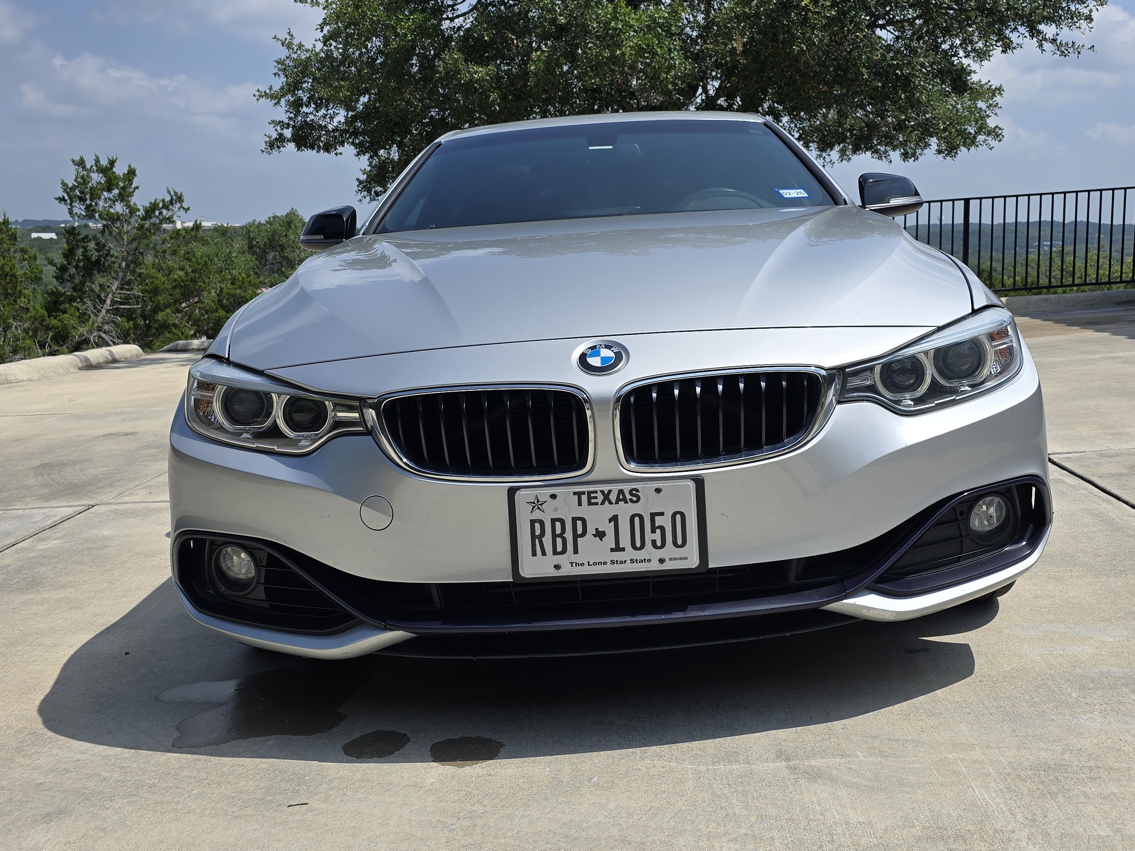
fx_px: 1115
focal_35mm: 34
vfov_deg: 41.7
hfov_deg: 53.8
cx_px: 637
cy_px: 379
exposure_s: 1/1300
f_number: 1.7
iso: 12
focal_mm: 6.3
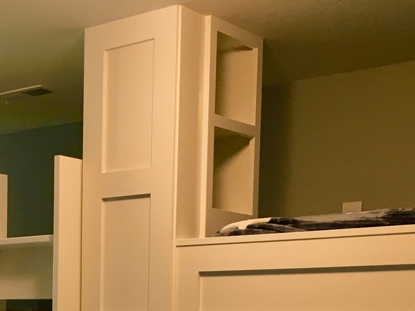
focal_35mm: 77
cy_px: 399
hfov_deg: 24.6
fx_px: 923
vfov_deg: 17.9
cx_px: 40
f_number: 2.2
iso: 64
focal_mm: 4.15
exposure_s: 1/30
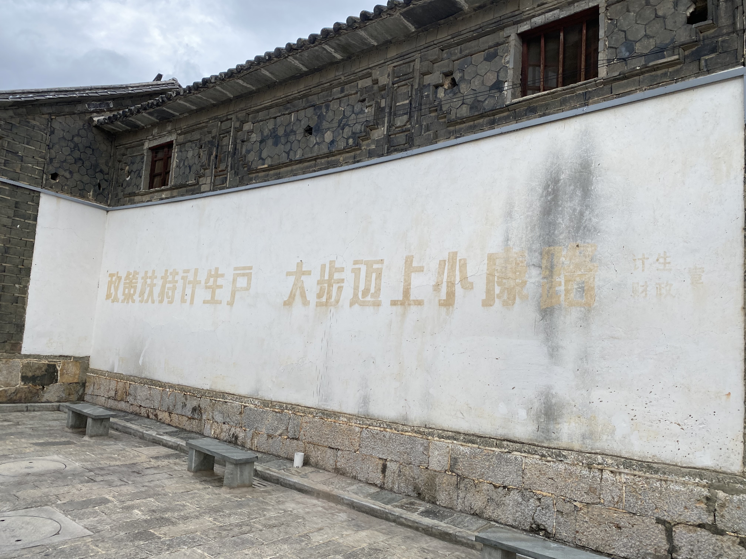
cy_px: 280
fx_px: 560
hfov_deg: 67.3
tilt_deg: +4.2
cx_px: 373
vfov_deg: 53.1
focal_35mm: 26
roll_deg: +0.1
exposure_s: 1/1653
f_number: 1.8
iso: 32
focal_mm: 4.25
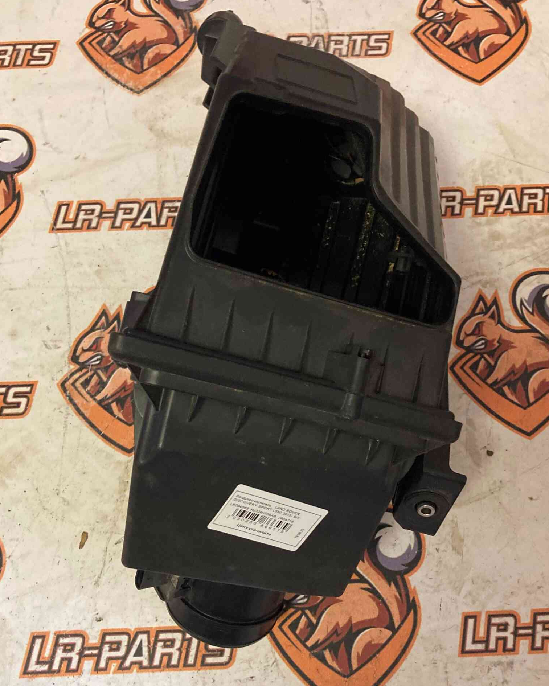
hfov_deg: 40.1
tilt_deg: -71.2
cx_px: 295
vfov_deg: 49.0
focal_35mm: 37
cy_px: 380
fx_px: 751
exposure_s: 1/50
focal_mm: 3.99
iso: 320
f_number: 1.8
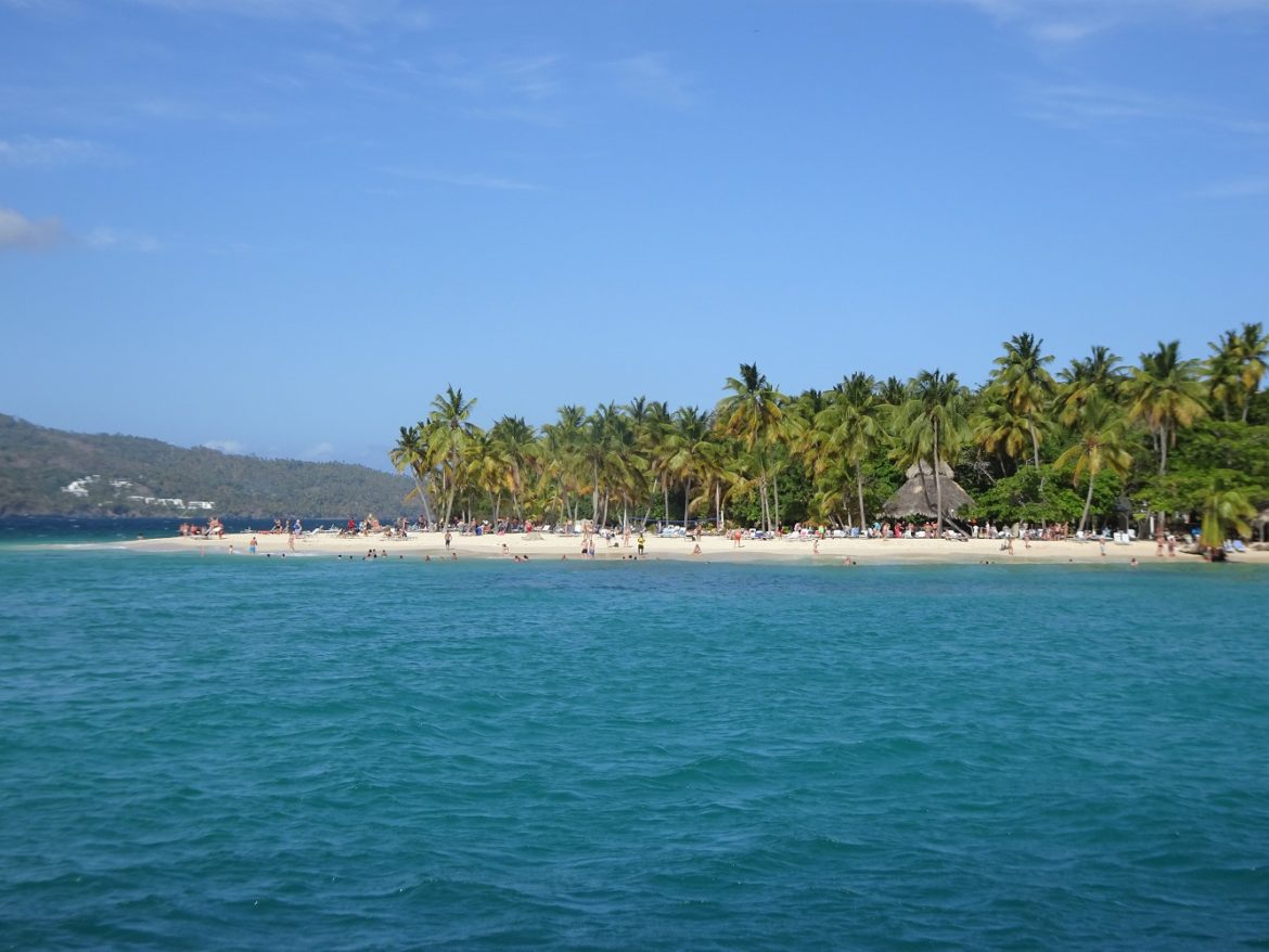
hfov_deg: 32.2
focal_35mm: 60
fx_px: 2200
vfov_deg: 24.4
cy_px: 476
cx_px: 634
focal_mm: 10.23
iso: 80
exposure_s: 1/800
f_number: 4.5
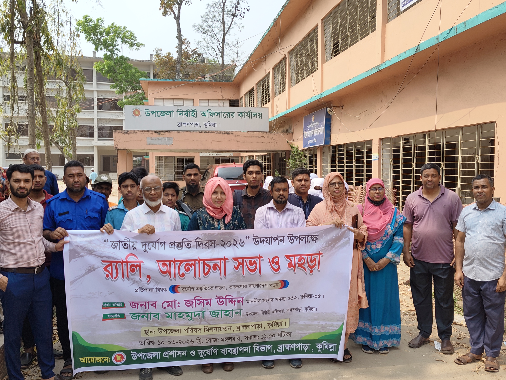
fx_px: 526
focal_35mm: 36
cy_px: 190
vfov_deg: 39.7
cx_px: 253
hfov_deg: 51.4
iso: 50
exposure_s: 1/442
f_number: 1.88
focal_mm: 5.56
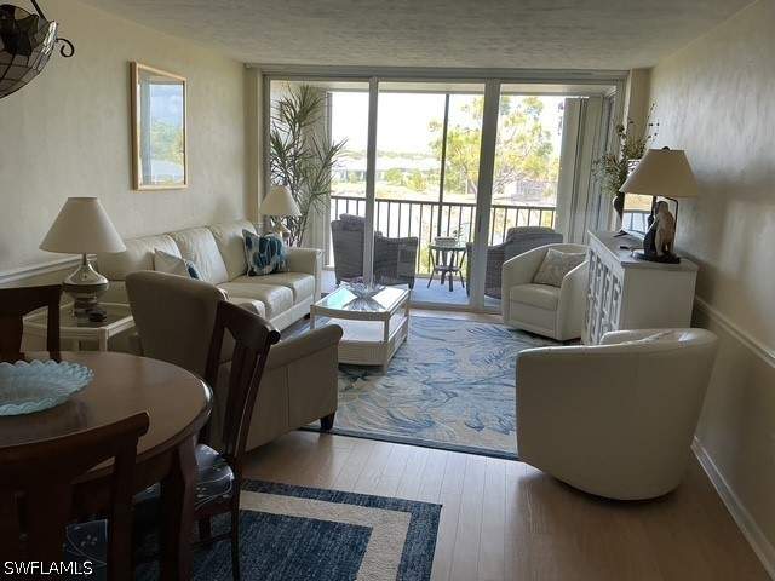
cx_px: 388
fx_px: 649
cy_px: 290
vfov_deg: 48.2
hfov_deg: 61.7
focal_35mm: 29
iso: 50
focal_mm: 3
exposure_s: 1/120
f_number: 1.8
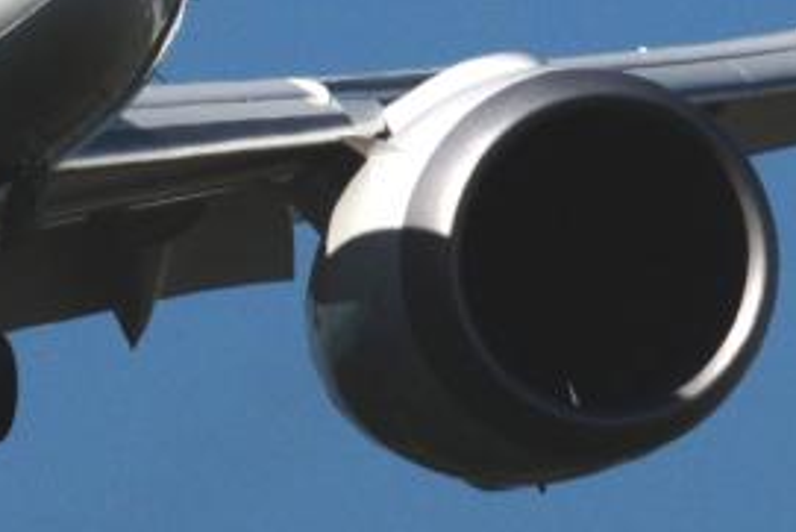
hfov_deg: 0.7
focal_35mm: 2833
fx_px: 62671
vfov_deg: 0.5
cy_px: 25
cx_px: -552
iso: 400
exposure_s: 1/3200
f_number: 9
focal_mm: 400
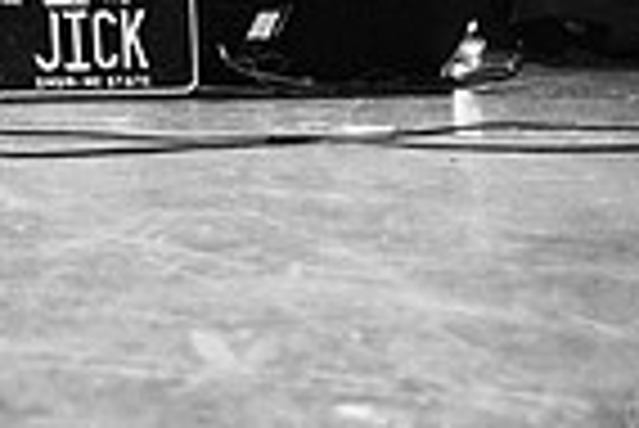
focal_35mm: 95
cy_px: -340
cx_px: -308
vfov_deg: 13.1
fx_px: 1688
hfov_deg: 19.0
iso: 3200
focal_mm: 20
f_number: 3.2
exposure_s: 1/125
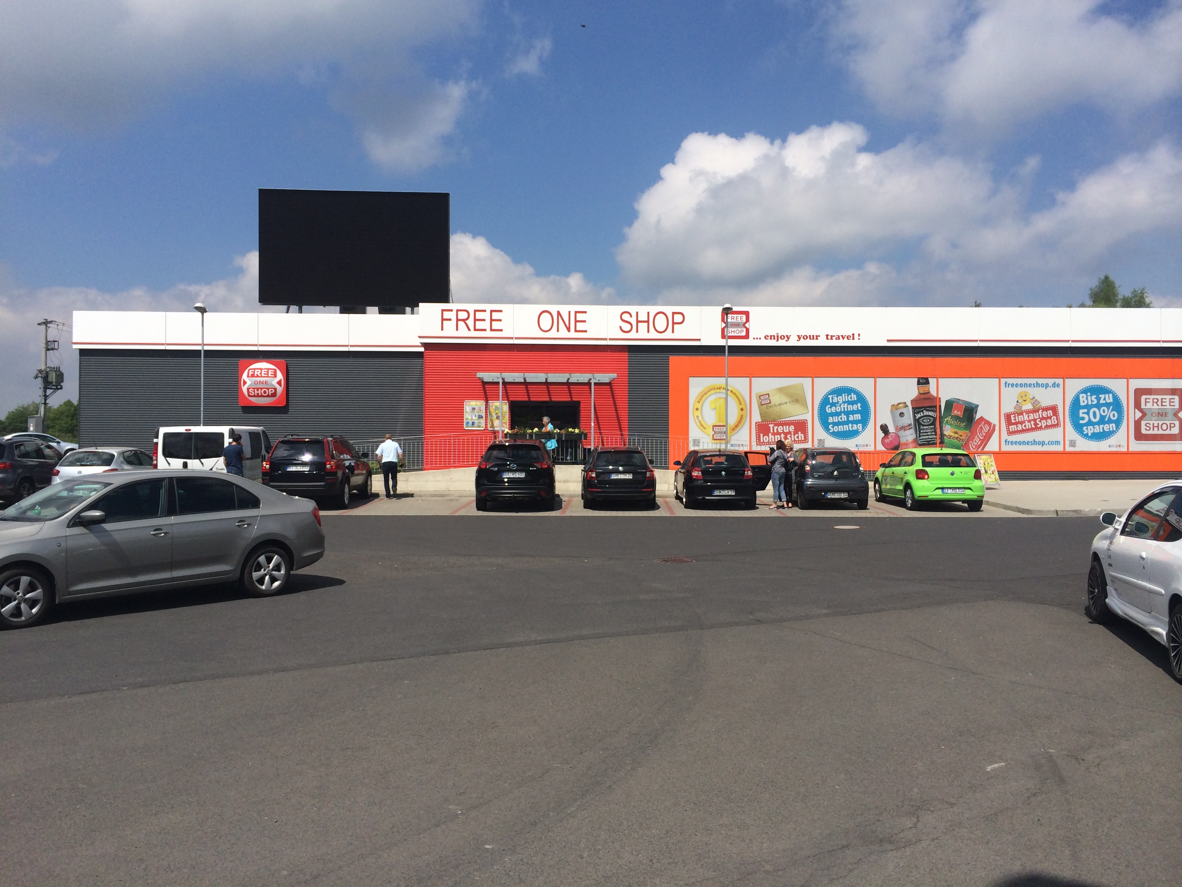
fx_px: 1024
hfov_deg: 60.0
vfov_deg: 46.8
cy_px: 444
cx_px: 591
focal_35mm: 30
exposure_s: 1/3731
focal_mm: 4.12
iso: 40
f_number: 2.2
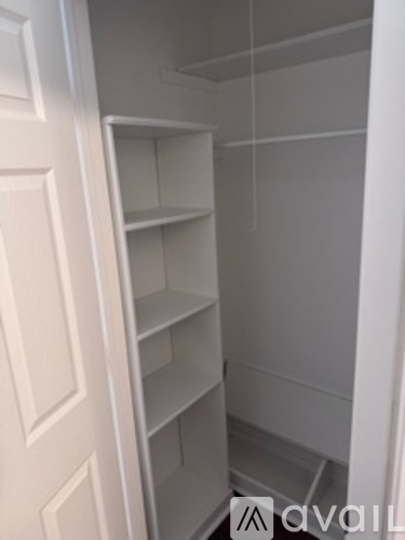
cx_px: 202
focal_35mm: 24
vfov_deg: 71.6
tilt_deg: -14.9
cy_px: 270
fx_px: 374
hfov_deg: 56.8
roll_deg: +5.4
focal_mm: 6.76
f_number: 1.78
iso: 400
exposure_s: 1/60
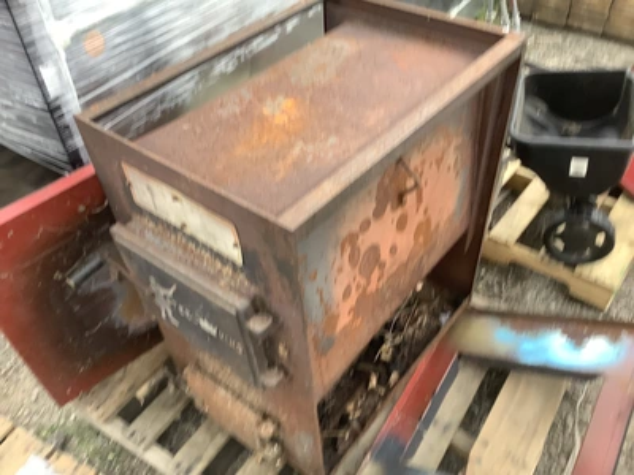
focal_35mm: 31
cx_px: 317
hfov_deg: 58.4
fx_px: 568
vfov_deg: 45.4
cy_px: 238
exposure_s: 1/60
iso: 80
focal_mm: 3.3
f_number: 2.4
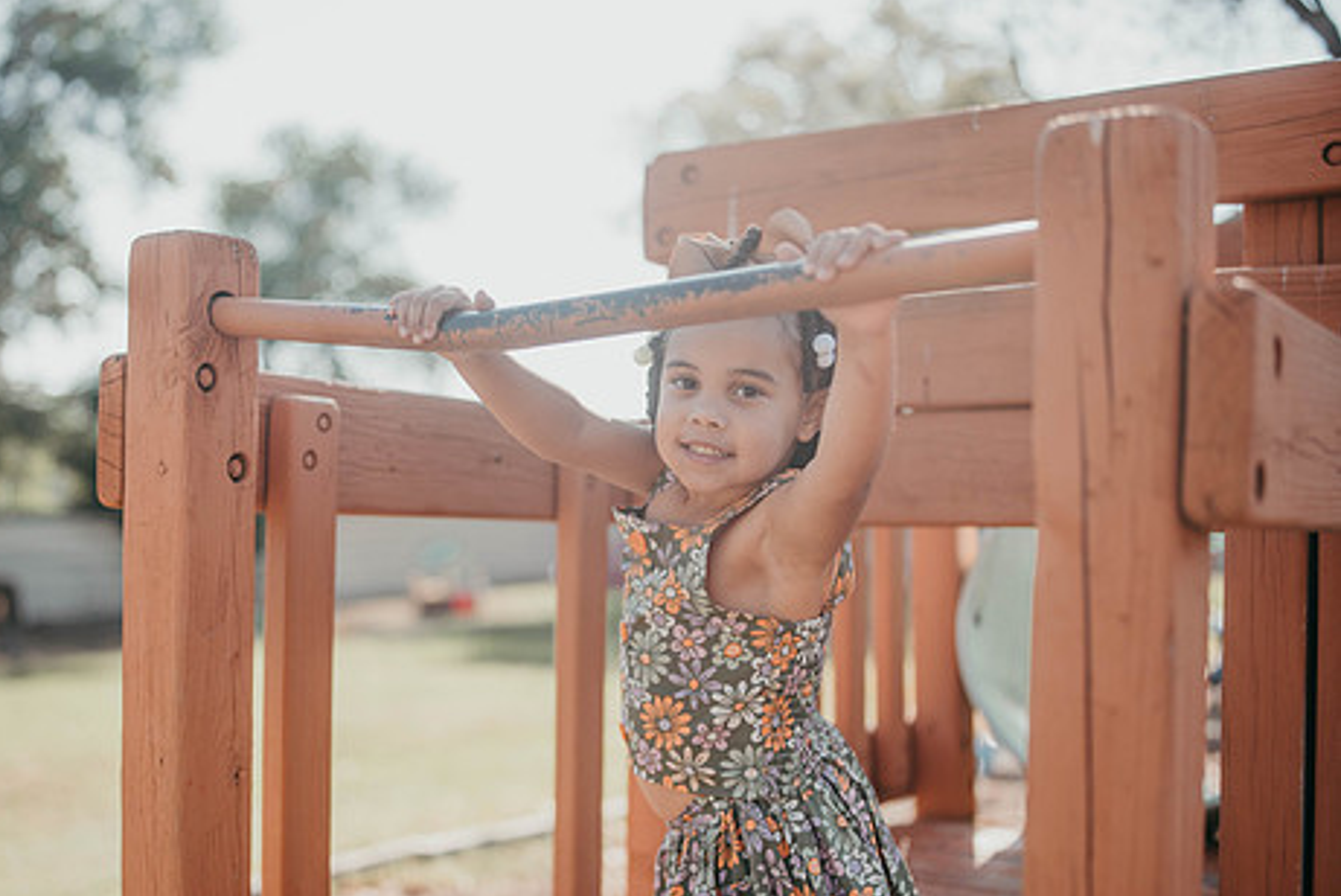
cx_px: 500
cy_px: 534
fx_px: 1640
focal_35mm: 44
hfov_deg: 44.1
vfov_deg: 30.5
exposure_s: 1/1600
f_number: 1.6
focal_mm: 35
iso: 64
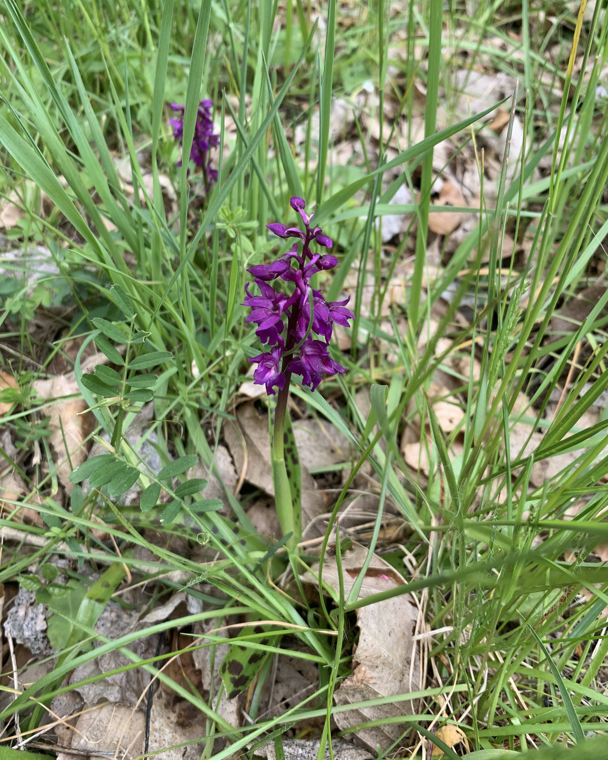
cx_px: 300
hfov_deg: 51.5
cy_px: 362
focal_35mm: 28
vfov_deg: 62.2
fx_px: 630
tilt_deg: -42.6
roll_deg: +6.8
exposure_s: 1/251
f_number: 1.8
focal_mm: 4.25
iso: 25
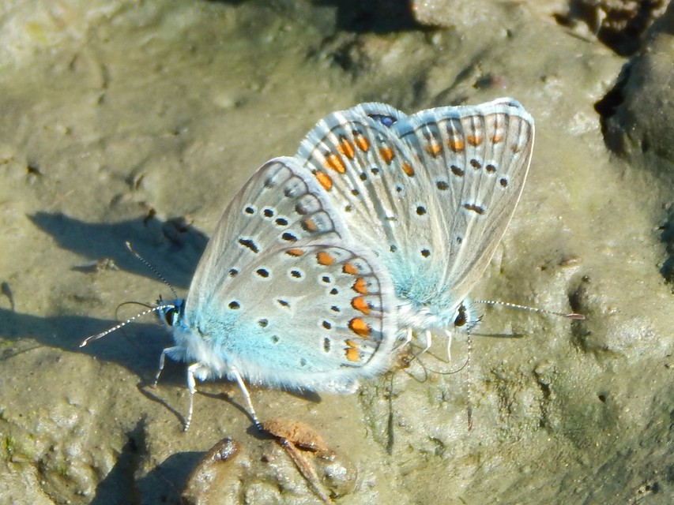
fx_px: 5433
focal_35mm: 279
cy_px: 252
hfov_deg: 7.1
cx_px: 337
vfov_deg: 5.3
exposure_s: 1/250
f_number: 5.7
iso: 125
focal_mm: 50.1
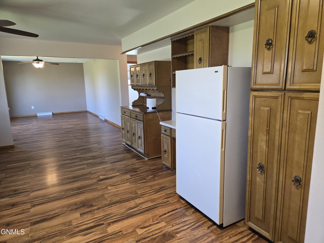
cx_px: 162
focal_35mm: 23
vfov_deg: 58.9
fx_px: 215
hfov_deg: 73.9
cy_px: 122
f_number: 1.8
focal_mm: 5.4
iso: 200
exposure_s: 1/120
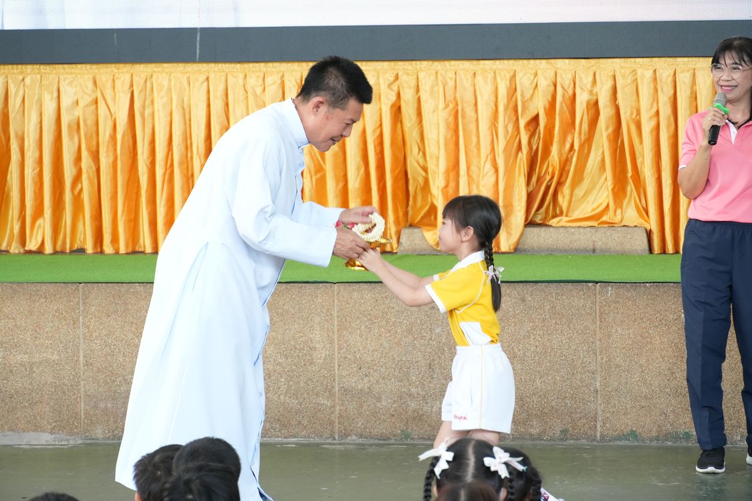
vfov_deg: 9.9
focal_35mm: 138
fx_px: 2882
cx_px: 376
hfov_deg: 14.9
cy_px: 250
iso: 1250
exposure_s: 1/100
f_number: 5.6
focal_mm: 92
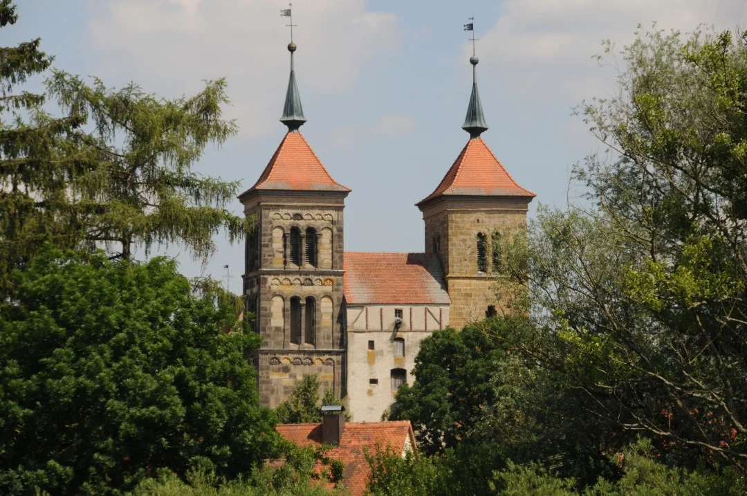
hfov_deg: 10.6
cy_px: 248
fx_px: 4041
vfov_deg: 7.0
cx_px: 374
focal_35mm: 195
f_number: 10
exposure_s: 1/400
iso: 200
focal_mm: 130
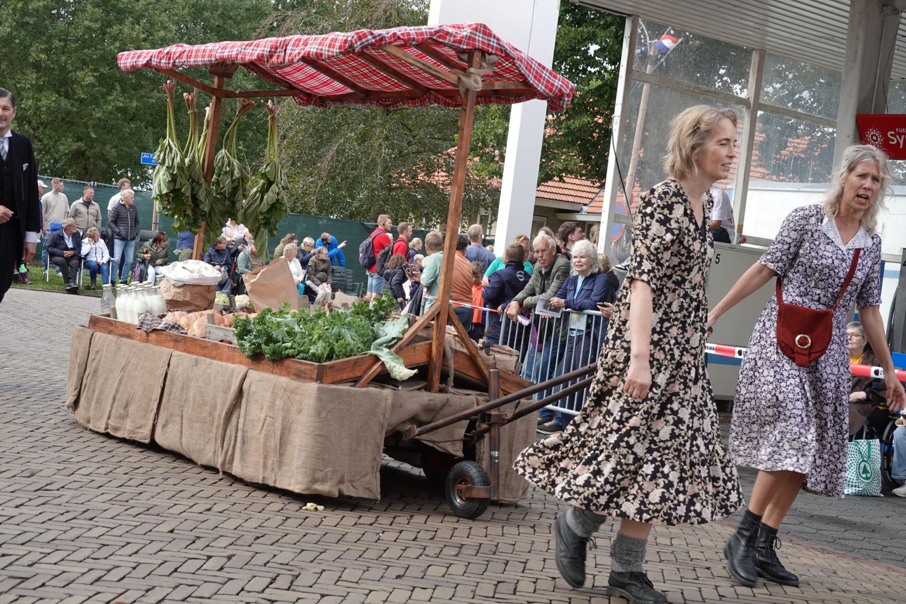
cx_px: 453
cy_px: 302
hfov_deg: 32.9
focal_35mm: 61
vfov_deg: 22.3
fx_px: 1535
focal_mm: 22.46
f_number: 4
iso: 100
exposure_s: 1/160
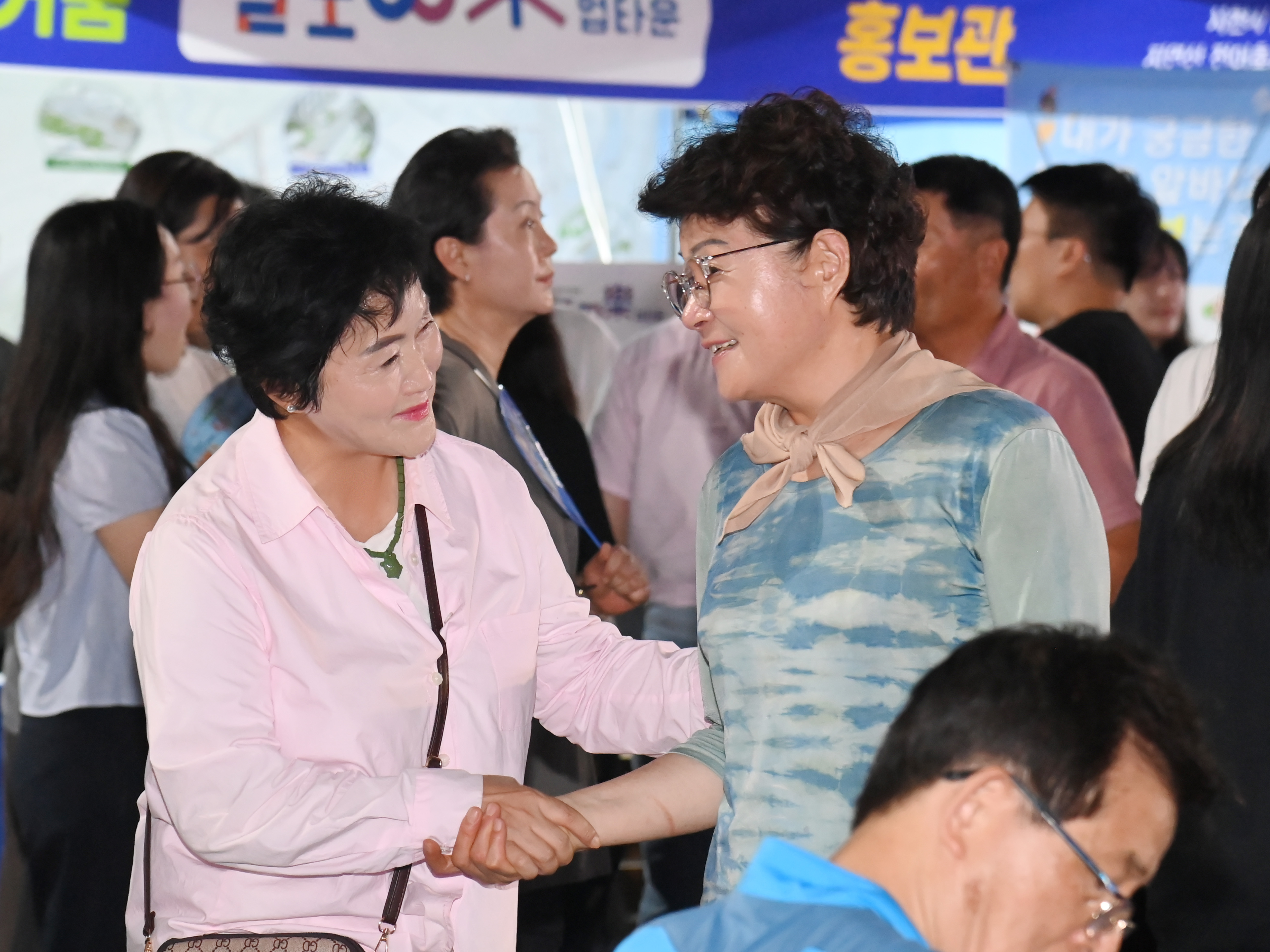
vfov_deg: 11.4
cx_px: 601
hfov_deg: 15.2
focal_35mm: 130
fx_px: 4769
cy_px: 476
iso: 8000
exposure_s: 1/200
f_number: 5.6
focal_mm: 120
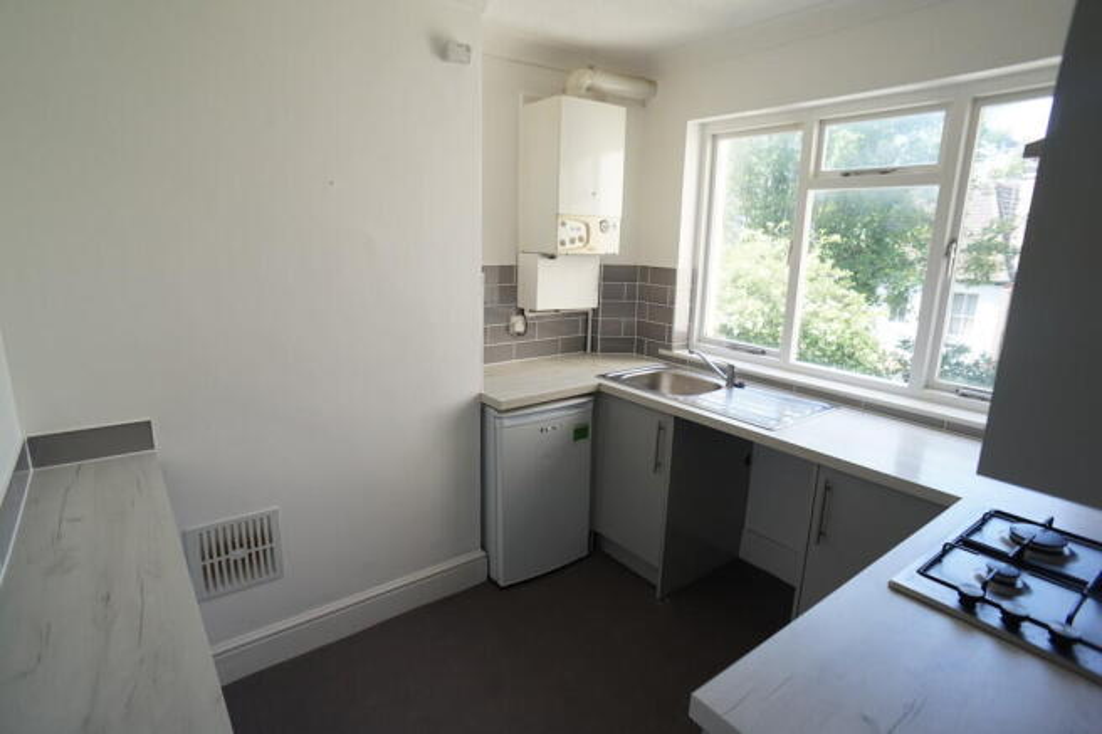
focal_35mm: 24
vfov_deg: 53.1
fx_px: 734
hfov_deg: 73.8
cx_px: 551
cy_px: 367
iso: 250
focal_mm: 16
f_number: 4
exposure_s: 1/160
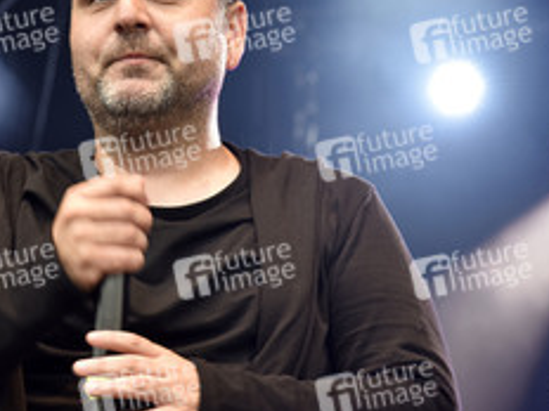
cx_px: 172
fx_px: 3553
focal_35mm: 224
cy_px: 213
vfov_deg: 6.6
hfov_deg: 8.8
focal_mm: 120
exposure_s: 1/125
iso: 640
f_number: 6.3
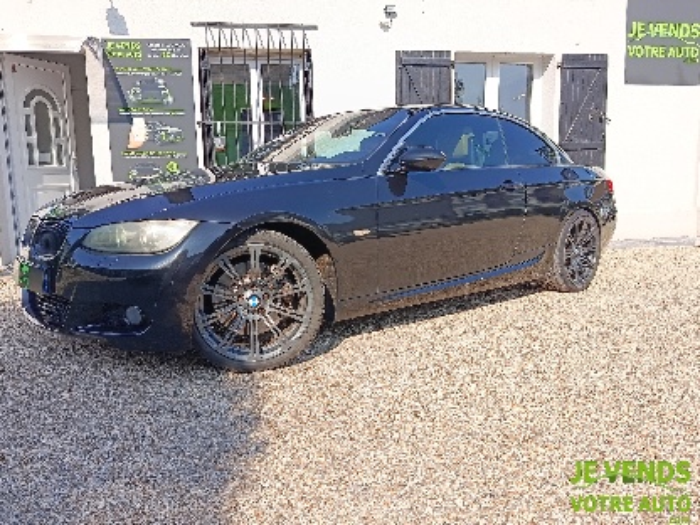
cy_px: 262
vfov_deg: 49.7
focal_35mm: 28
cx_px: 350
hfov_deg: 63.4
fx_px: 566
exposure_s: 1/298
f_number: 1.7
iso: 50
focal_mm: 5.24
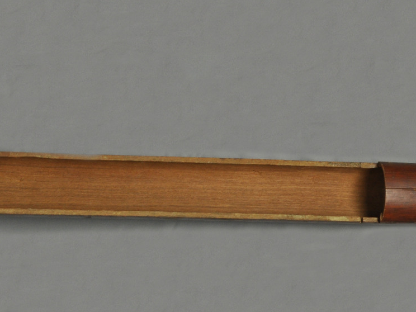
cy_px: 206
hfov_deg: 21.0
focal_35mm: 93
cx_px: 118
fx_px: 1118
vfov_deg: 15.9
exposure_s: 1/6
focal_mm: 30
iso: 400
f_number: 13
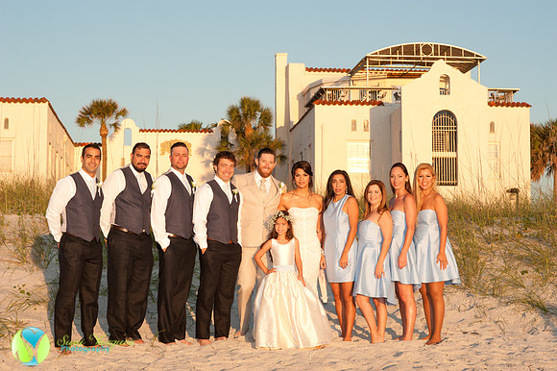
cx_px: 278
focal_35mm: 85
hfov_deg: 23.9
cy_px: 186
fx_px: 1314
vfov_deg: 16.1
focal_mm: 85
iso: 400
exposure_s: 1/320
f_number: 11
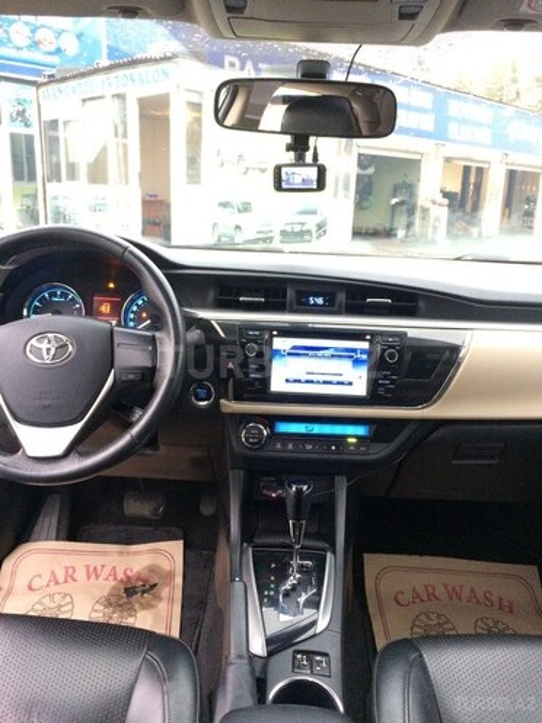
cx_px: 271
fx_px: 605
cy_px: 362
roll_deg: -1.4
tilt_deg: -15.1
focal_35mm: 29
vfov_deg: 61.7
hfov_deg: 48.2
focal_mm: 4.15
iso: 320
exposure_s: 1/33
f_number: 2.2
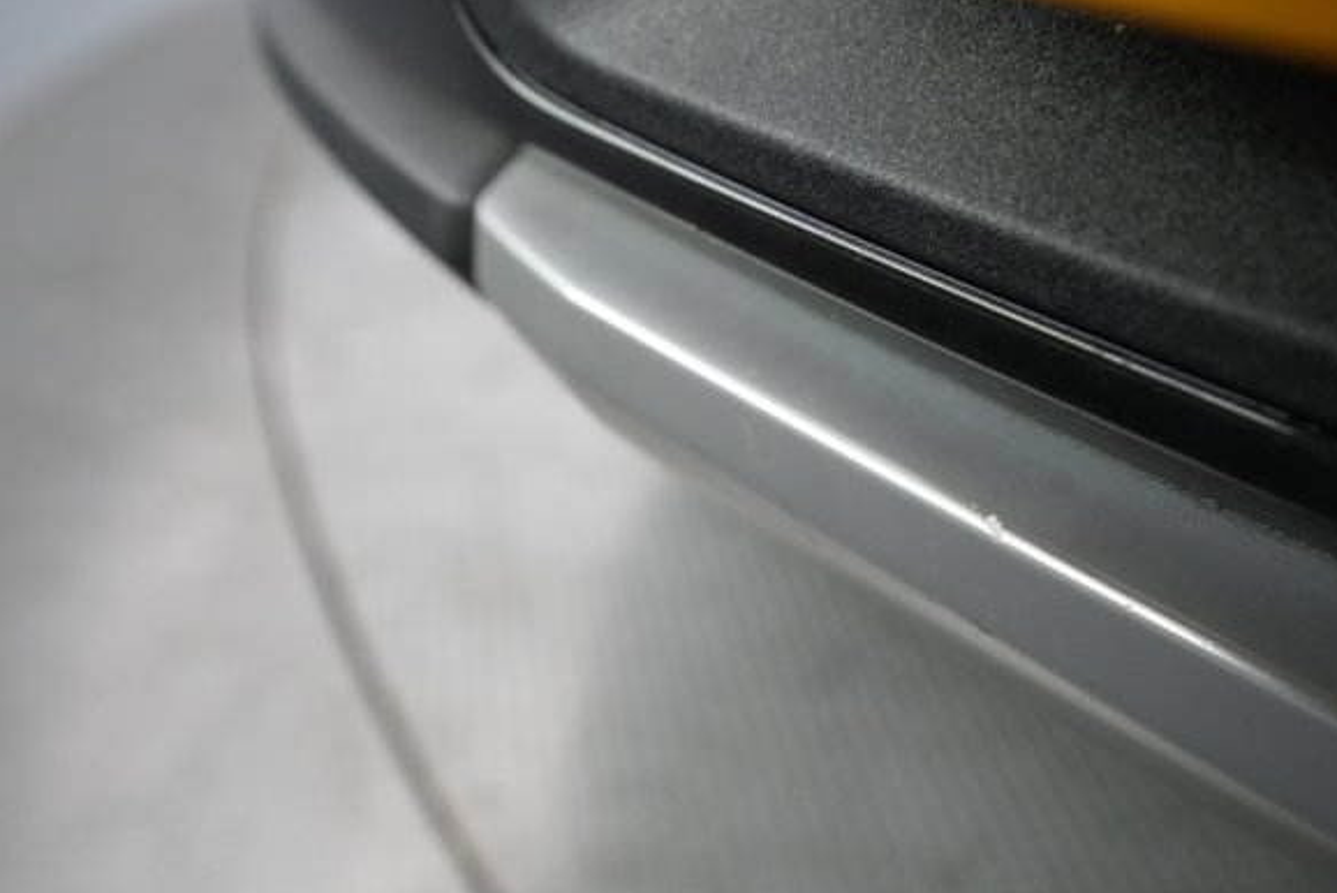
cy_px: 485
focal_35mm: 31
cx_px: 738
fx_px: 1152
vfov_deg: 42.3
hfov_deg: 60.1
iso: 5000
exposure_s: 1/100
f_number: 5.6
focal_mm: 28
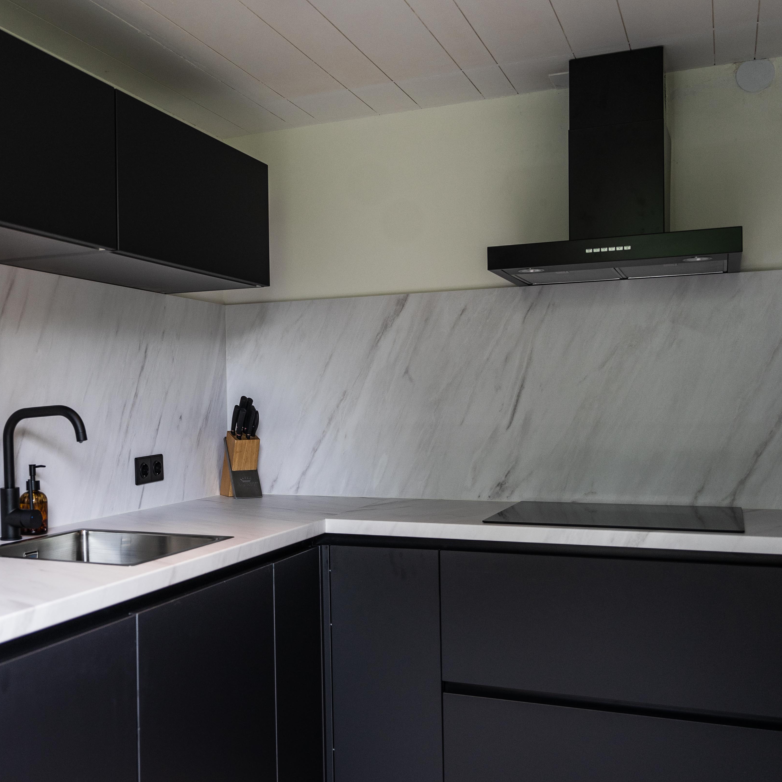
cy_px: 403
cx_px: 249
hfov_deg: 43.1
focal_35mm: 38
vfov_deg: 43.9
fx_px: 971
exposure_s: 1/100
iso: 200
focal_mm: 24
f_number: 2.8
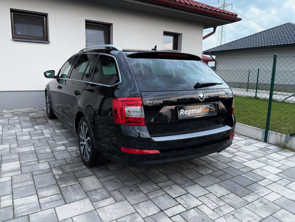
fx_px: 222
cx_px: 148
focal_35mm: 26
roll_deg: -2.0
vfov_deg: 53.1
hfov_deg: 67.3
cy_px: 111
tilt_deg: -8.9
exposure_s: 1/60
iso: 160
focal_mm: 5.96
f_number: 1.6
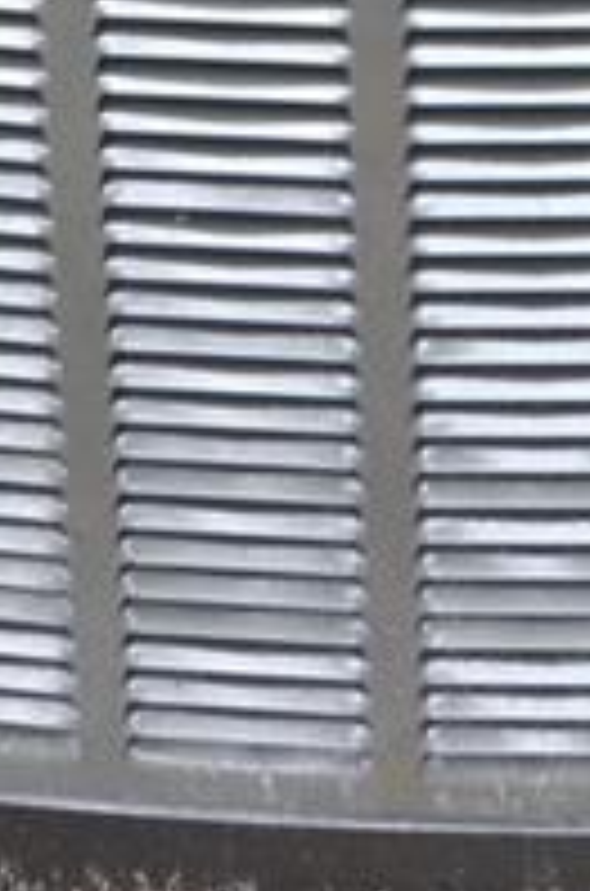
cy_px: -1076
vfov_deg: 13.2
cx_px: 561
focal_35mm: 127
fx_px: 3138
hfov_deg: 10.7
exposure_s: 1/160
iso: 200
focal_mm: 14
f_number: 6.3
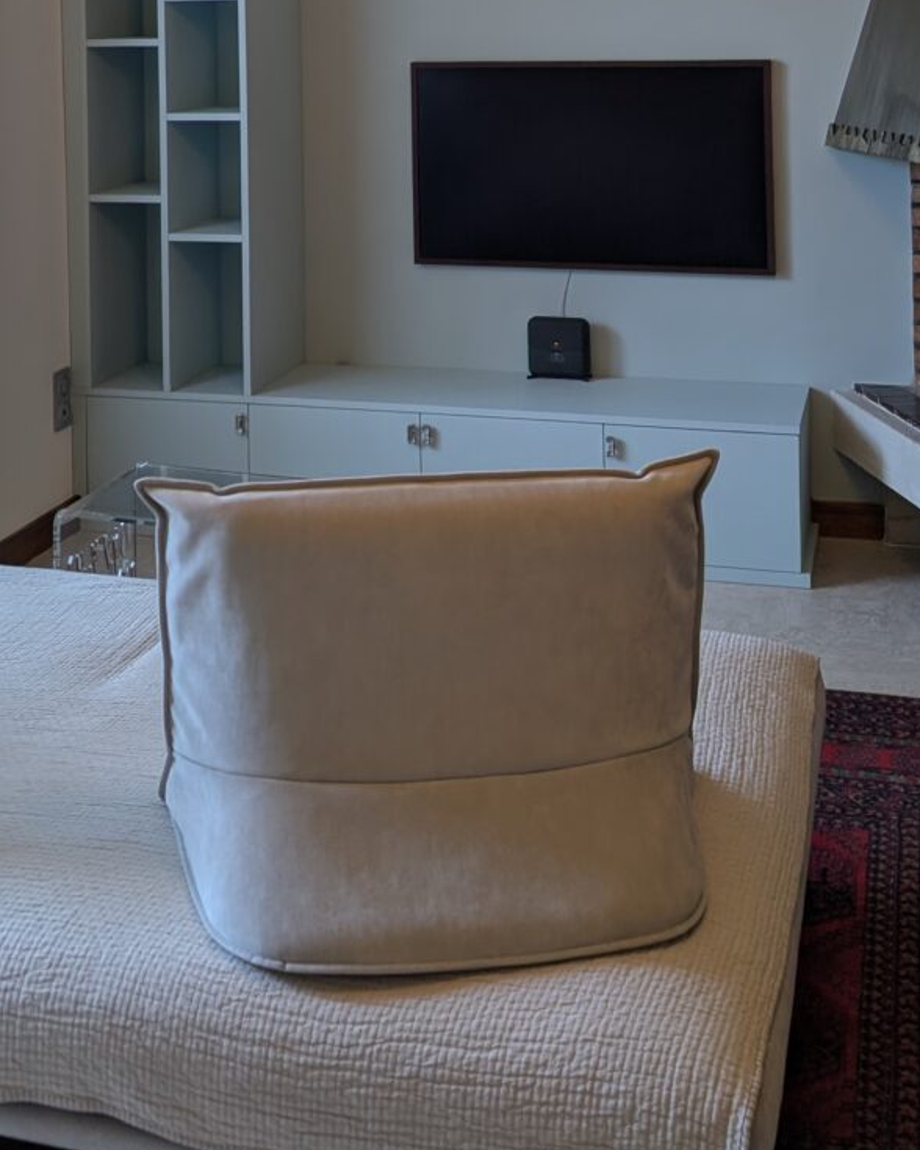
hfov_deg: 30.8
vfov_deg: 34.9
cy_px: 31
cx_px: 379
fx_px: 1668
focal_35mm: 49
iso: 18
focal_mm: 6.9
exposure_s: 1/29.2
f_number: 1.68
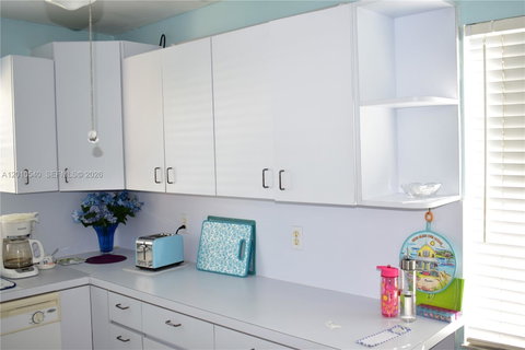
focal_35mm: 34
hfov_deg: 55.1
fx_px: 503
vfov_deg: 38.4
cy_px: 175
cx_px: 262
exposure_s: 1/60
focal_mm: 23
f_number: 3.8
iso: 320
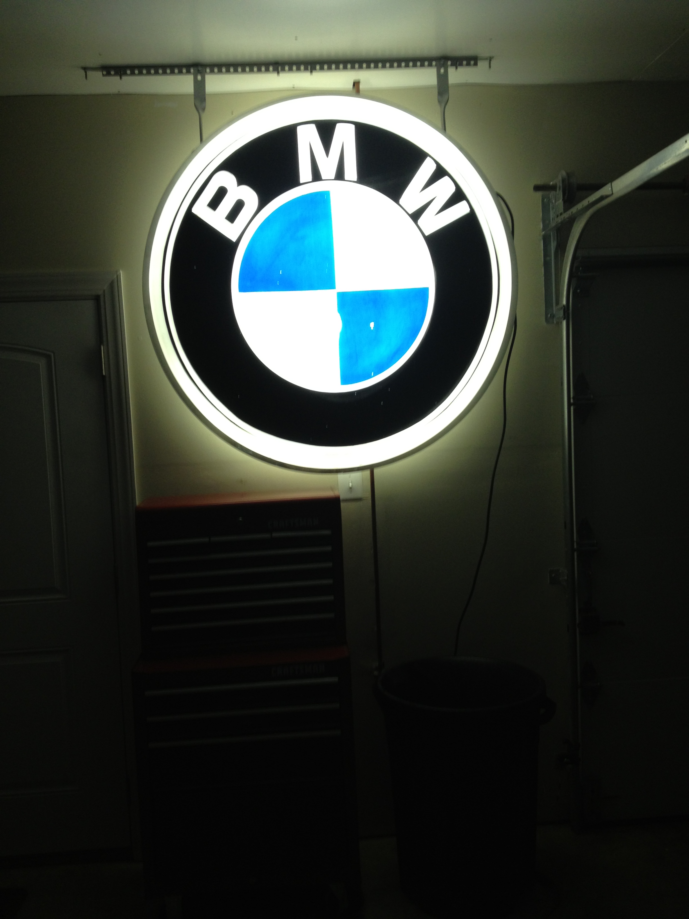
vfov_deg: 52.6
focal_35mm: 35
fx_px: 929
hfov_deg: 40.7
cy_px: 460
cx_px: 344
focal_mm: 4.28
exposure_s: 1/20
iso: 80
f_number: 2.4
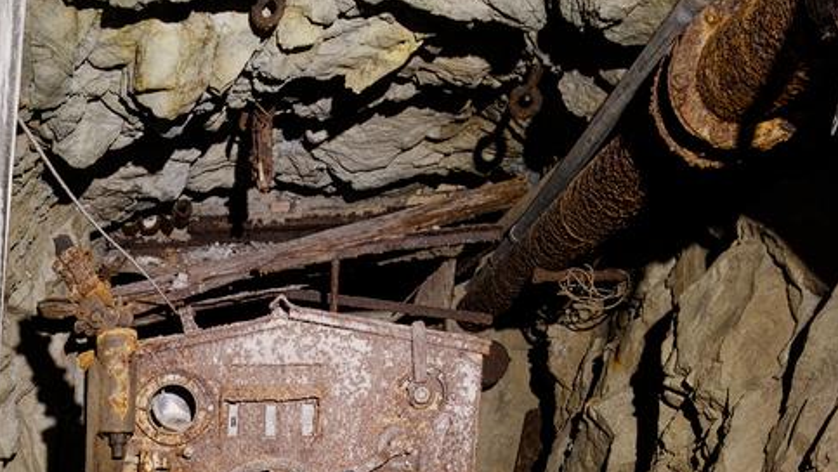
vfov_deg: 18.0
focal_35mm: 59
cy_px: 723
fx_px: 1311
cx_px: 38
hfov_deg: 33.0
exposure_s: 1/1.3
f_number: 5.6
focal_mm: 17
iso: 100
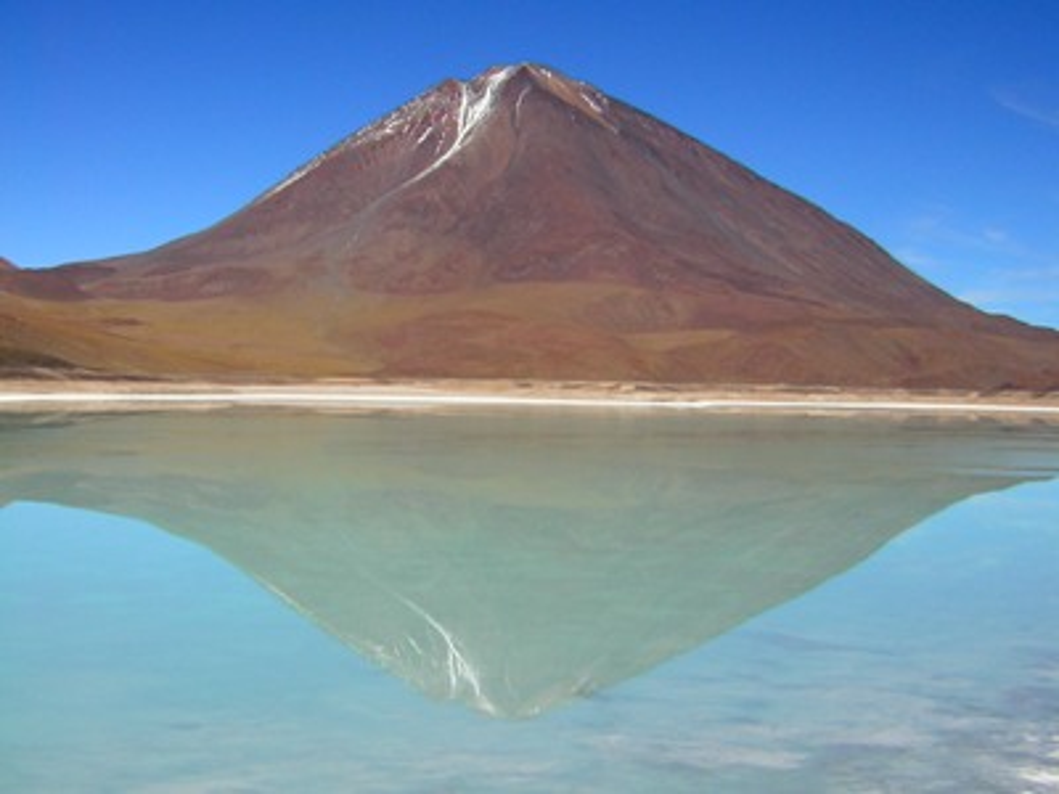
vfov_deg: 27.0
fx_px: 1652
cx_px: 530
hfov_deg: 35.5
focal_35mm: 54
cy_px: 397
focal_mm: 7.1
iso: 50
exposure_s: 1/332
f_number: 6.4
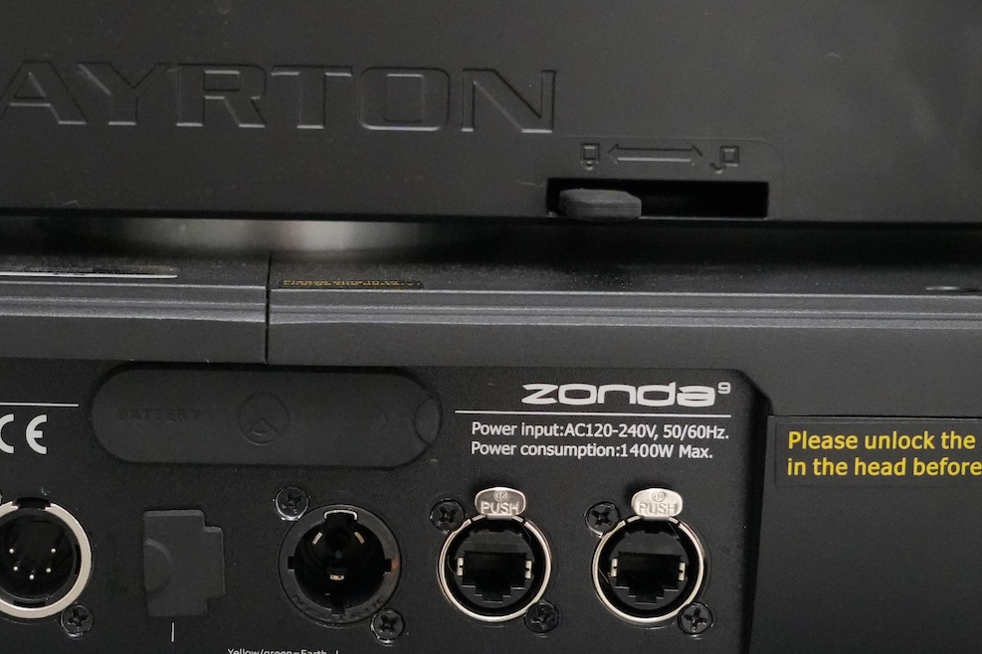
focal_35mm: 73
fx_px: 1990
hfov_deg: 27.4
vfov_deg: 18.6
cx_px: 275
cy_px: 231
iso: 6400
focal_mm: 25
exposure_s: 1/50
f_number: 2.8
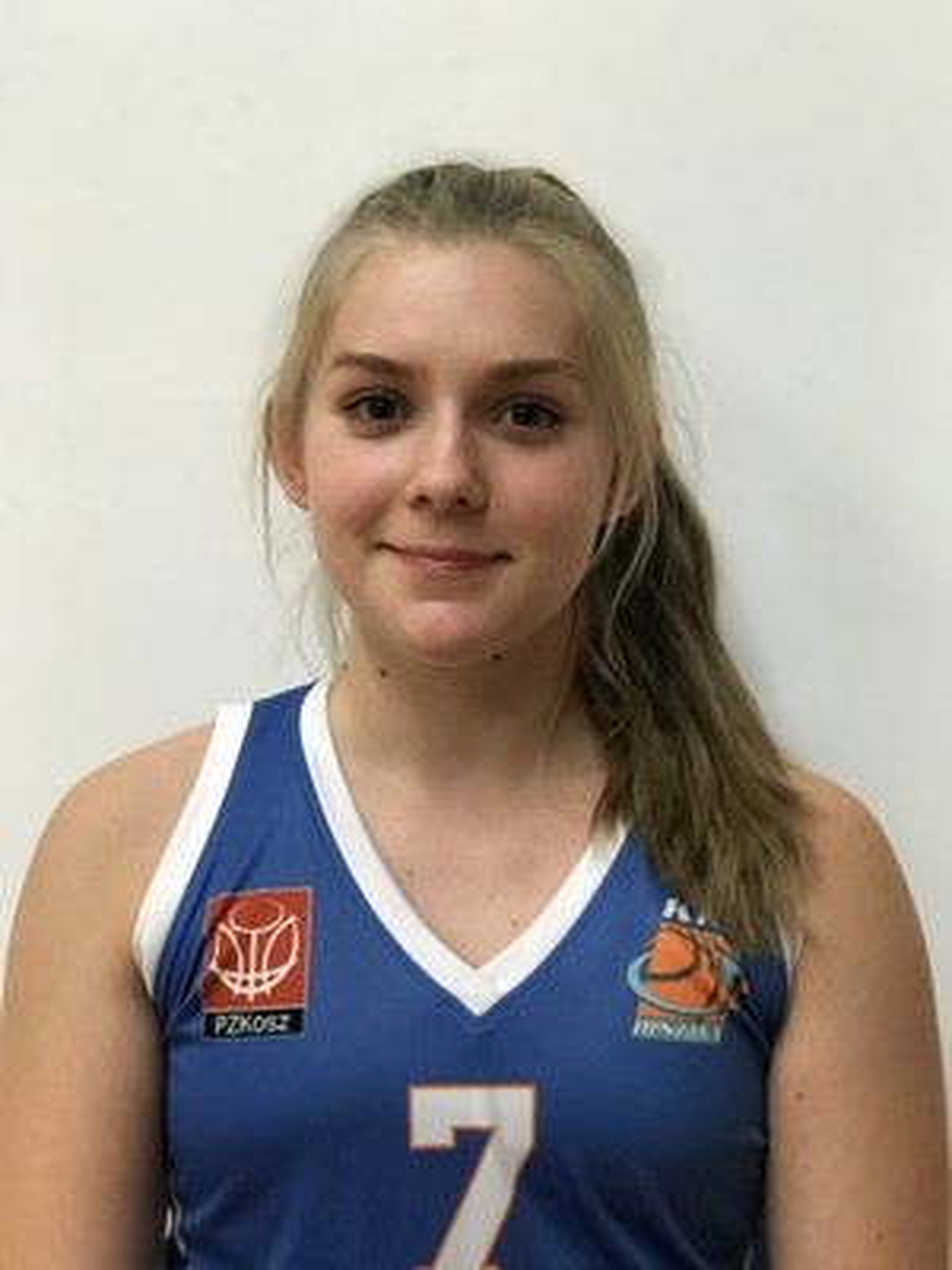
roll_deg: -1.7
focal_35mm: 57
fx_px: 2090
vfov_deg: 33.8
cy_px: 635
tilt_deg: -2.6
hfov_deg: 25.7
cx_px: 476
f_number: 2.8
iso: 320
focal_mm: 6.6
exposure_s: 1/50
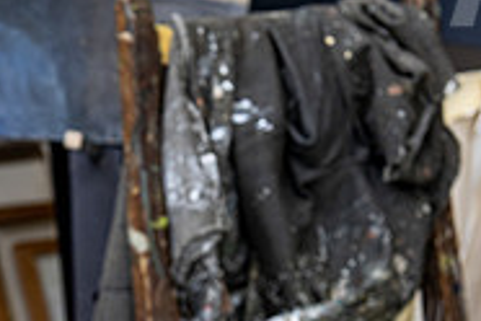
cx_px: 98
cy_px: 283
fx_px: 1870
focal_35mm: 140
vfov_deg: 9.8
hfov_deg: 14.6
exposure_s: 1/3
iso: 64
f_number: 5.6
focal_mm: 45
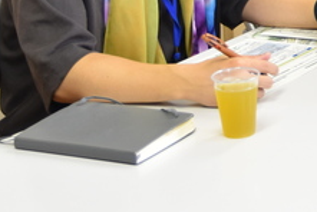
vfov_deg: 8.3
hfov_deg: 11.8
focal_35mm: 163
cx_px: 529
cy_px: -75
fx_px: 1437
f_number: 4
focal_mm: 28
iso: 450
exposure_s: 1/30
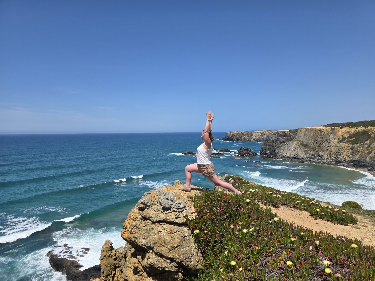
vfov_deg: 58.9
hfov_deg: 73.9
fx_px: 249
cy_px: 140
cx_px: 188
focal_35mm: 23
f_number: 1.7
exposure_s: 1/7626
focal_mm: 6.3
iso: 80
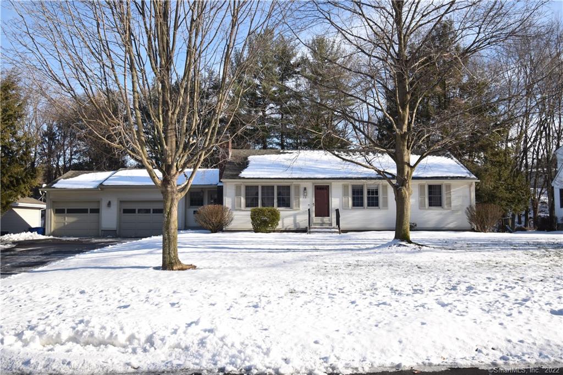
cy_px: 188
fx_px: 469
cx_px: 282
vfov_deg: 43.6
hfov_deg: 61.9
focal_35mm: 30
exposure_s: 1/200
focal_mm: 20
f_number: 6.3
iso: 100
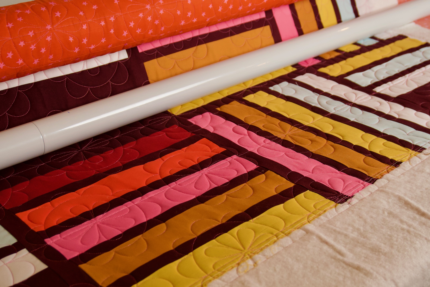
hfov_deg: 47.9
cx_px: 215
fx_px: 484
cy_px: 144
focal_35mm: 40
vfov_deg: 33.0
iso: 800
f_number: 4.5
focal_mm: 27
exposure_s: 1/50
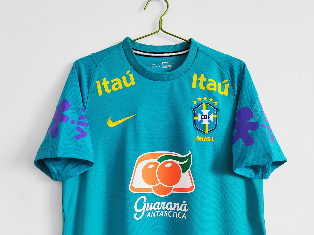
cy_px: 118
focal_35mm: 26
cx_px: 157
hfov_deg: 67.3
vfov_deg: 53.1
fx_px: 236
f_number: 1.8
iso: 160
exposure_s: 1/100
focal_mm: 5.58
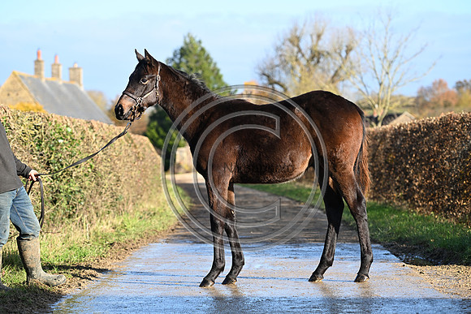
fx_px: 1518
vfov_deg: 11.8
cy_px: 157
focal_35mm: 116
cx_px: 236
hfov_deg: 17.6
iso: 320
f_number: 4
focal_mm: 116
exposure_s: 1/1000
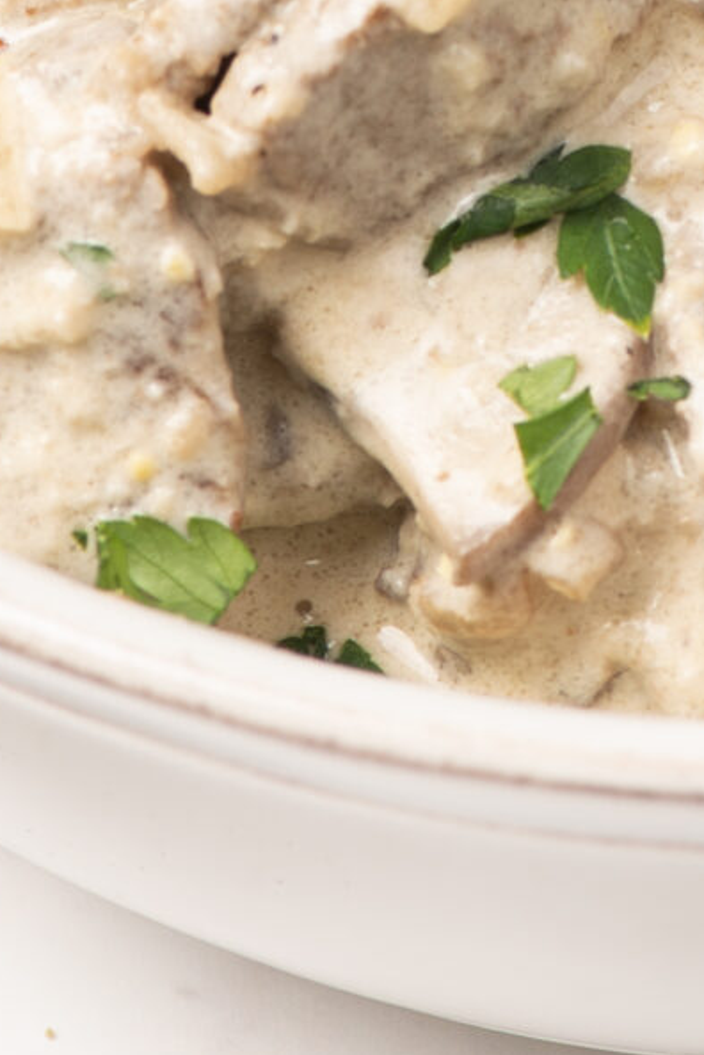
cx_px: 909
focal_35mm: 453
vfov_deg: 4.5
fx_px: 13271
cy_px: 41
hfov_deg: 3.0
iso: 100
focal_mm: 105
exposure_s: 1/160
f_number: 8
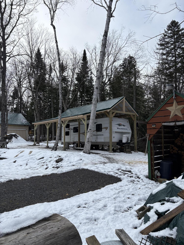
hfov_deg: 53.1
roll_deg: -0.2
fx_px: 184
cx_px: 92
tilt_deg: +3.9
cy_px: 122
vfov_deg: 67.3
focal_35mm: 26
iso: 50
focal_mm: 5.96
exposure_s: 1/1484
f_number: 1.6
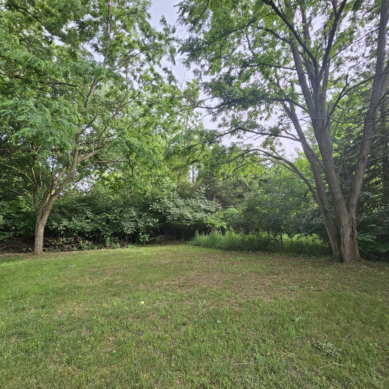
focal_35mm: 16
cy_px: 194
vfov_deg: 87.4
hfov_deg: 87.1
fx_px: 203
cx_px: 215
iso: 50
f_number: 2.2
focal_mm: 2.2
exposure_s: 1/252
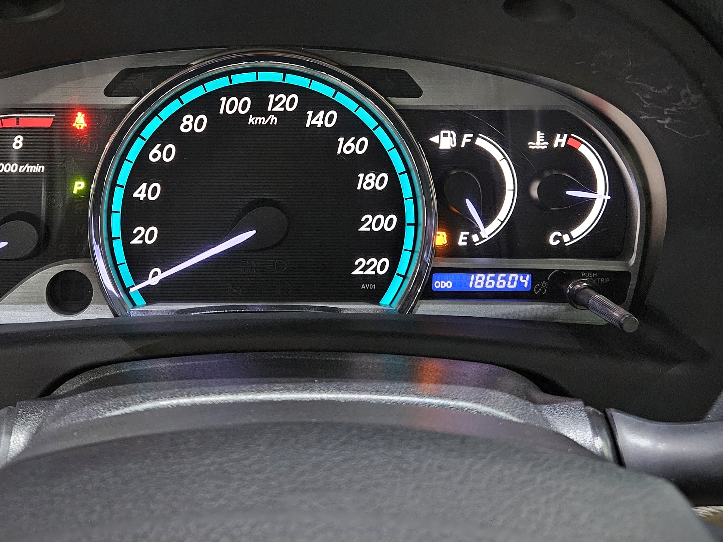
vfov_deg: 38.9
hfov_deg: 51.1
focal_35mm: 36
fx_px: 752
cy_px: 153
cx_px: 294
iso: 800
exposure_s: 1/25.1
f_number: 1.8
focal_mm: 5.4
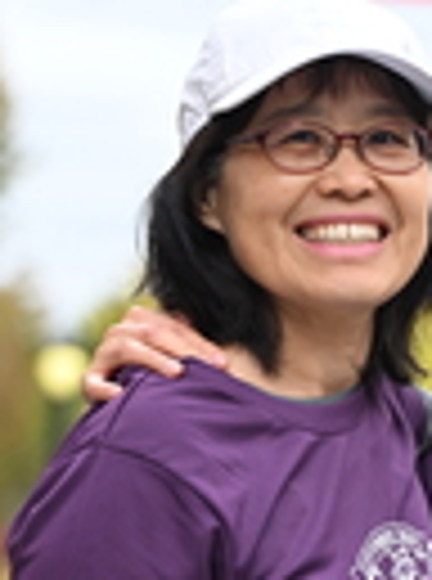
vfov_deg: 6.9
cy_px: 407
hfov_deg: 5.1
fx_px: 4816
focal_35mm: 288
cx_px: 603
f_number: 2.8
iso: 640
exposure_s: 1/2000
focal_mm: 70
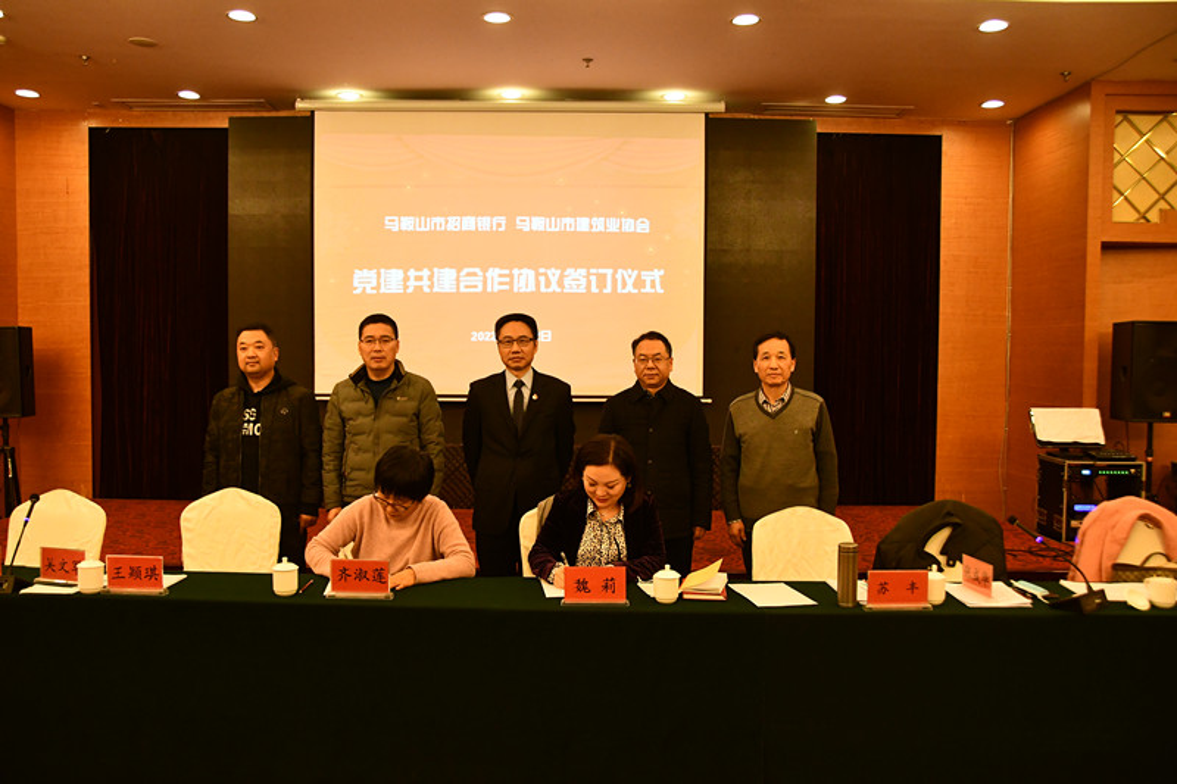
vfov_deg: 43.6
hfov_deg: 61.9
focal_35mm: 30
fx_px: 981
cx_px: 588
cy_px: 392
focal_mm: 20
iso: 2500
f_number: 3.5
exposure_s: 1/125
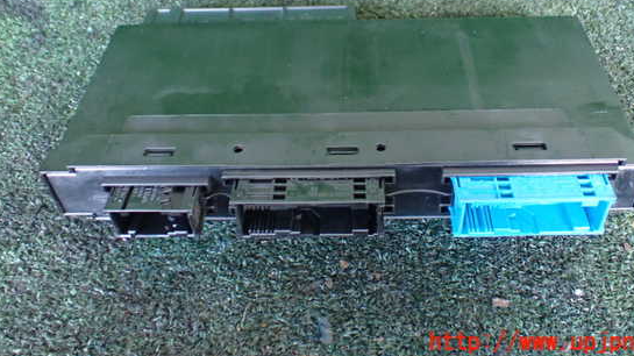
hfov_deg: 55.2
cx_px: 343
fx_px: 605
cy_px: 95
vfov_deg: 32.3
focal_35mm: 36
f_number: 2.3
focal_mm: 5.4
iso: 800
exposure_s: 1/30
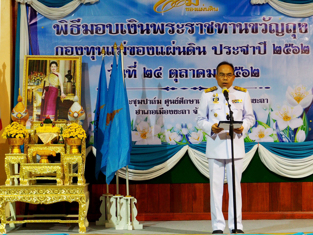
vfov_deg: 16.8
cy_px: 118
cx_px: 156
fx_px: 796
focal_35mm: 88
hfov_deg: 22.3
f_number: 6
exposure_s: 1/80
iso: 1600
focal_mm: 44
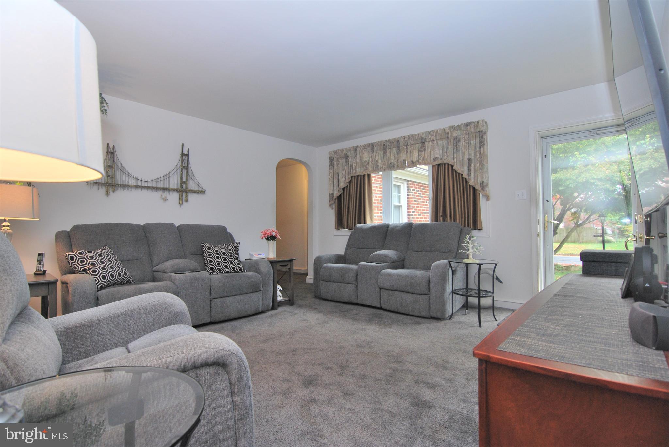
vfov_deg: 72.2
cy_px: 224
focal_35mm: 16
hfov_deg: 94.9
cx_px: 334
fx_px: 307
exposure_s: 1/60
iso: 200
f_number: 4
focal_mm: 11
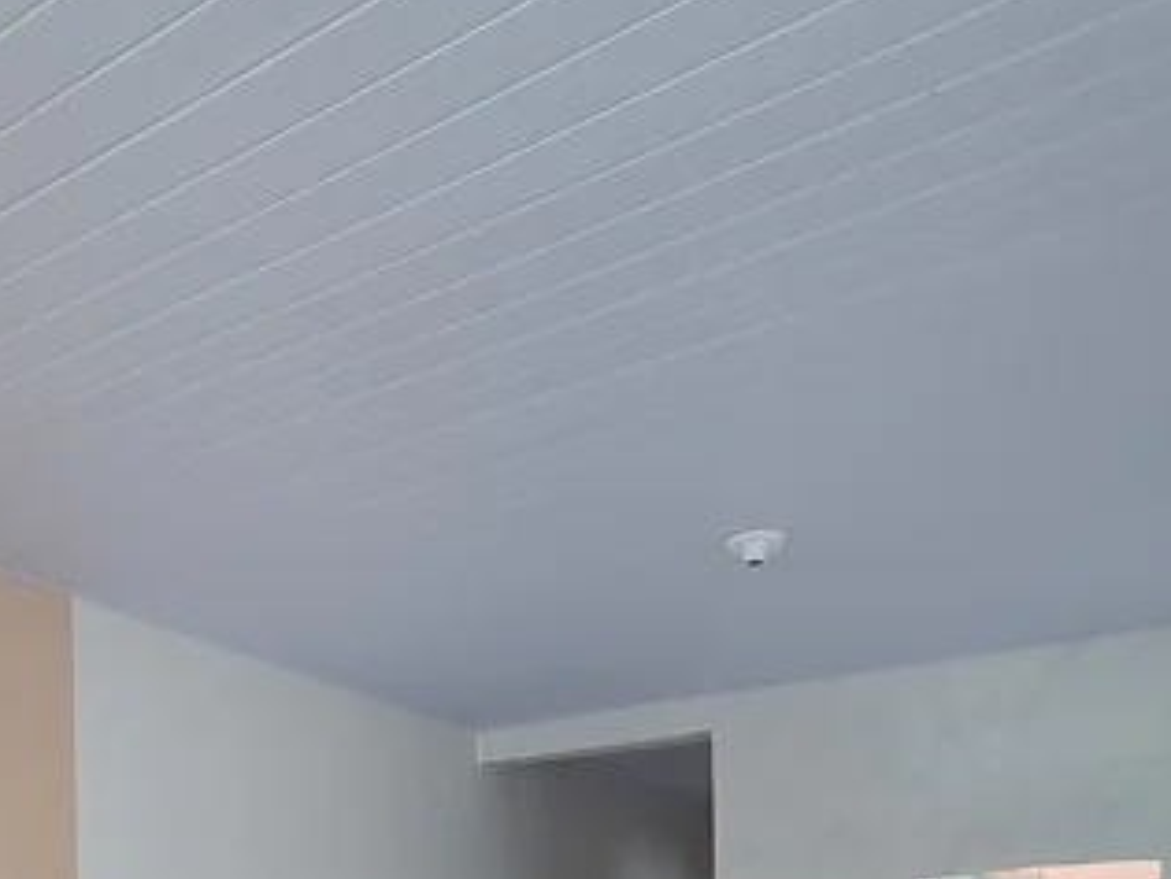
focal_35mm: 34
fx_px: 1150
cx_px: 308
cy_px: 1066
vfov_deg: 33.6
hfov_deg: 51.9
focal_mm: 1.74
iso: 200
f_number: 2.2
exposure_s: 1/60
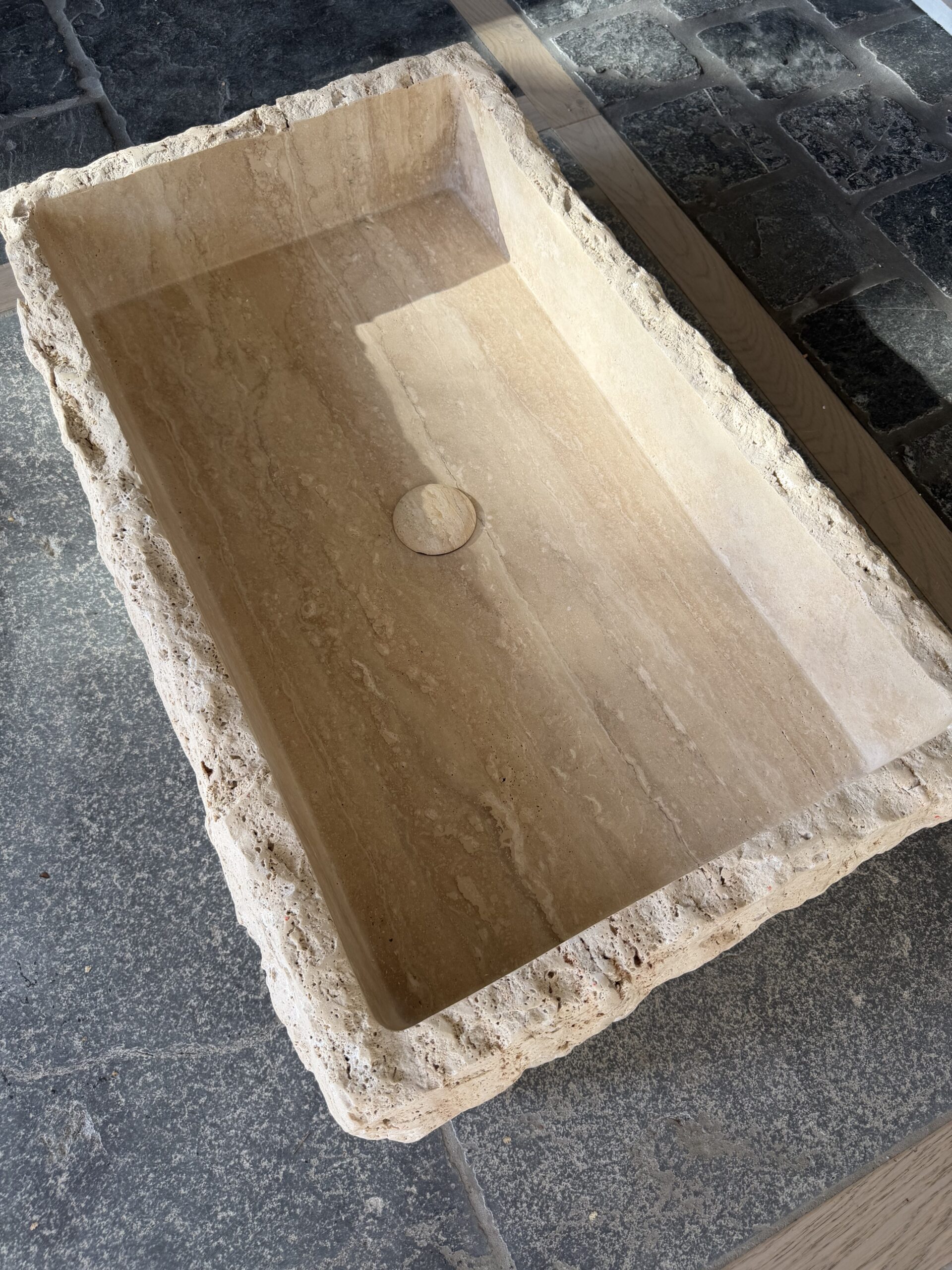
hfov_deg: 56.8
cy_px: 635
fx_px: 880
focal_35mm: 24
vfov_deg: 71.6
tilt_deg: -64.7
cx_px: 476
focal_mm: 6.76
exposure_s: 1/188
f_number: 1.78
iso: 64
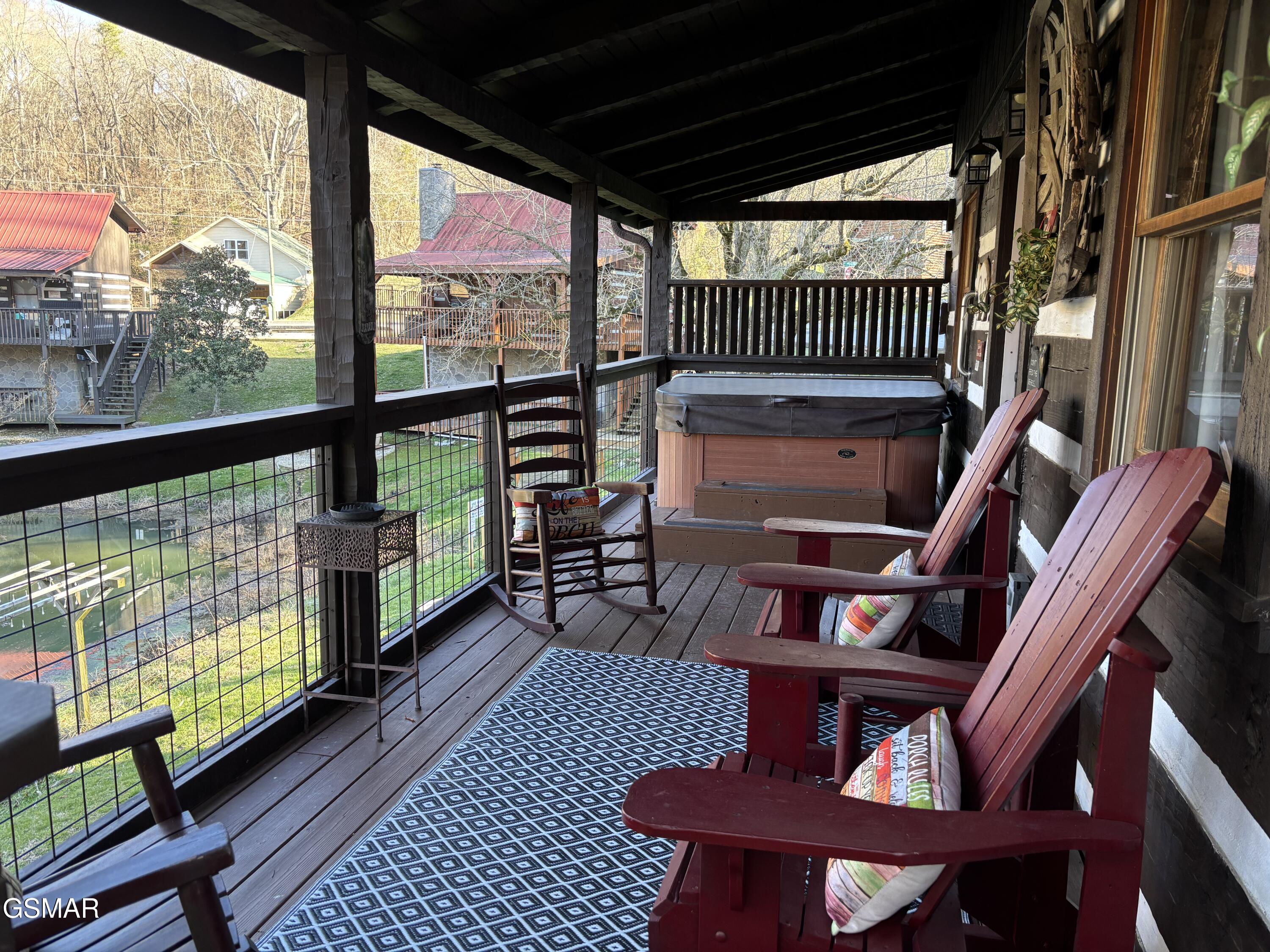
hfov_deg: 67.3
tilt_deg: -10.1
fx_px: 954
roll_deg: -1.5
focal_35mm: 26
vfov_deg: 53.1
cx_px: 635
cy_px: 476
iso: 80
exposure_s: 1/121
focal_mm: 5.96
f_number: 1.6
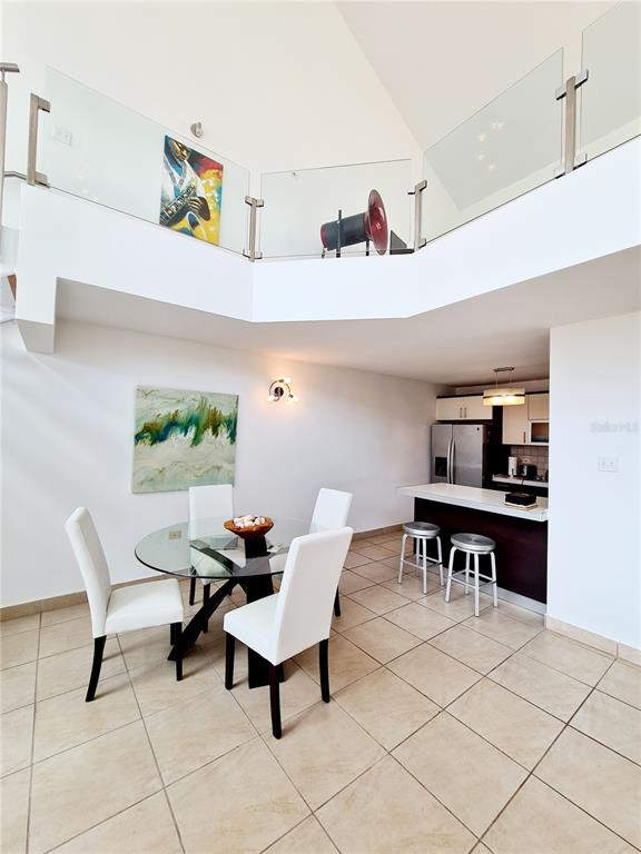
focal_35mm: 13
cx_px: 320
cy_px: 427
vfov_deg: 106.2
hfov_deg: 89.9
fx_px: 321
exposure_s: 1/147
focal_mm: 2.2
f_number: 2.2
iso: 64
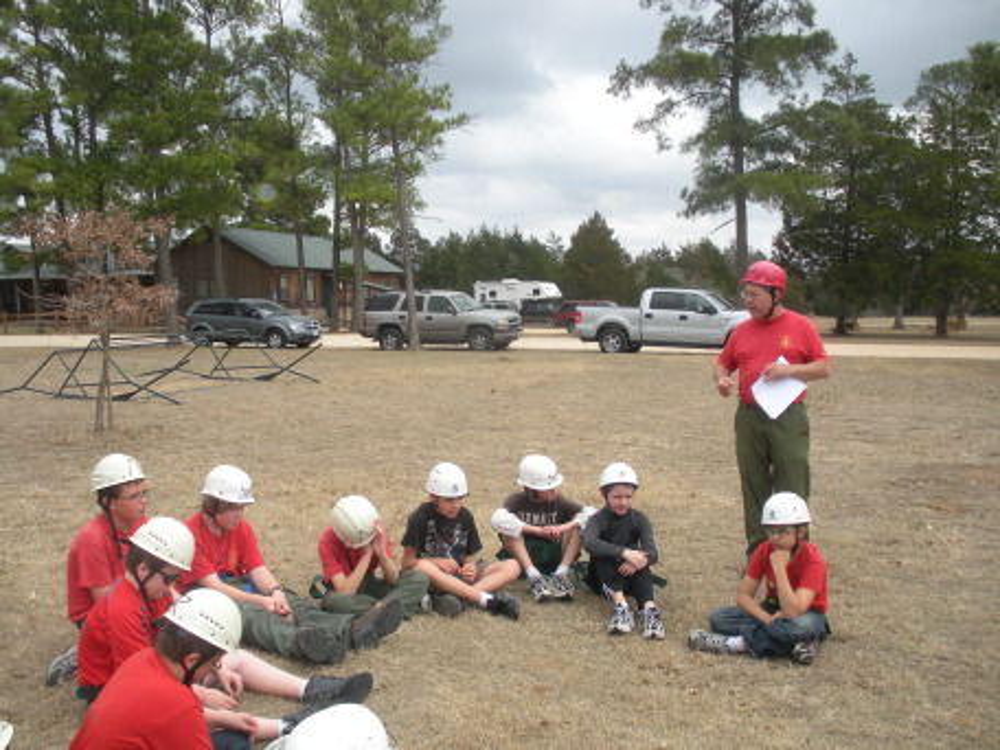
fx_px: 1040
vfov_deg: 39.7
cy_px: 375
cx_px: 500
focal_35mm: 36
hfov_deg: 51.4
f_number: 3.5
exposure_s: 1/461
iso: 88
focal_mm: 6.3
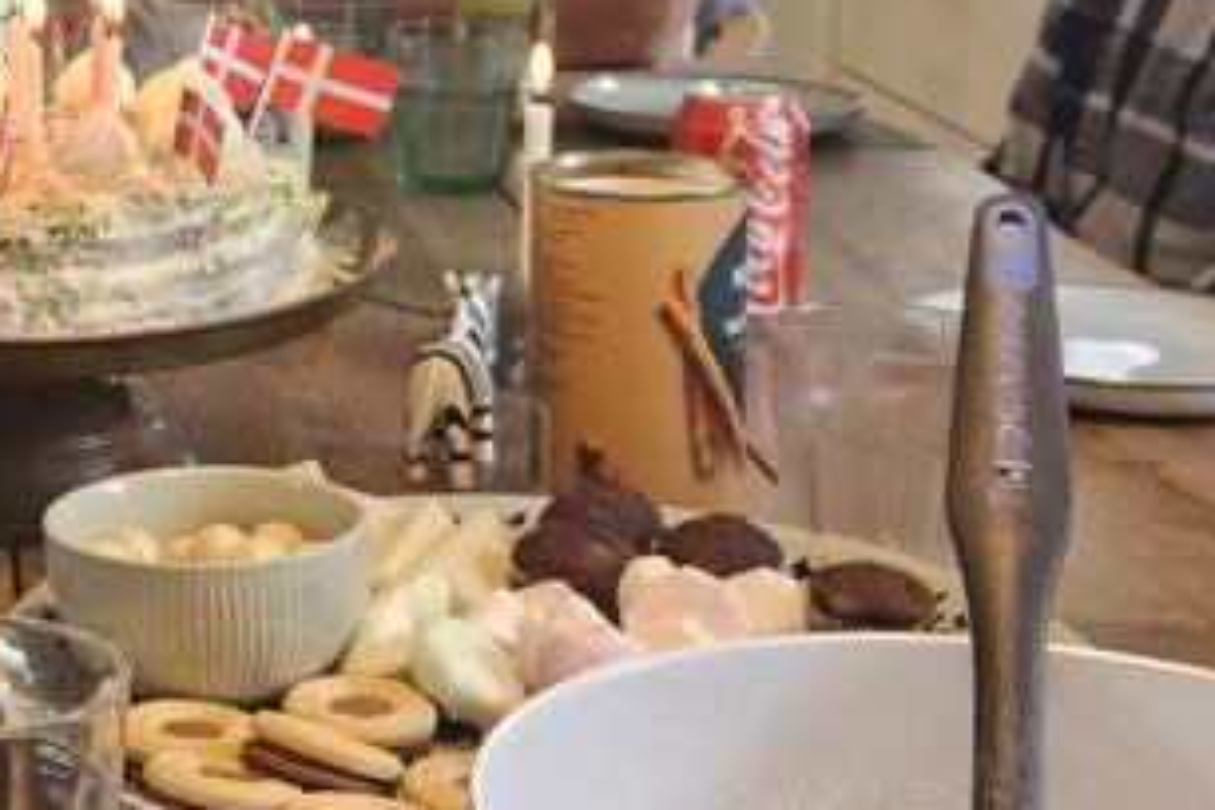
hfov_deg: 21.7
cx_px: -48
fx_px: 3037
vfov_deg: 15.0
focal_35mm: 90
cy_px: 48
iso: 100
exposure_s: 1/100
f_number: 1.8
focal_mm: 5.4
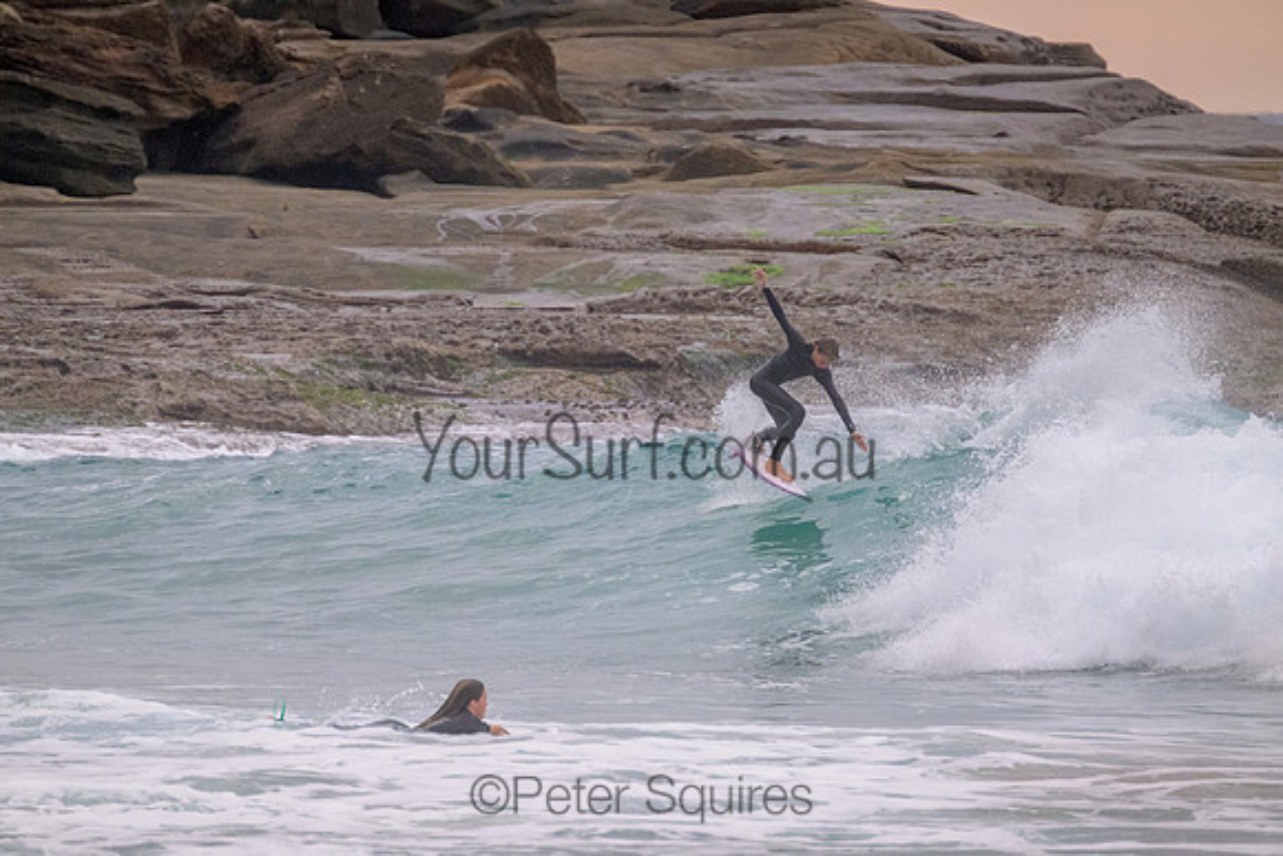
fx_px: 28516
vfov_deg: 1.7
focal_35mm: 800
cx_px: 642
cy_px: 428
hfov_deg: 2.6
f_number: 11
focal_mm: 800
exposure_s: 1/1250
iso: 4500
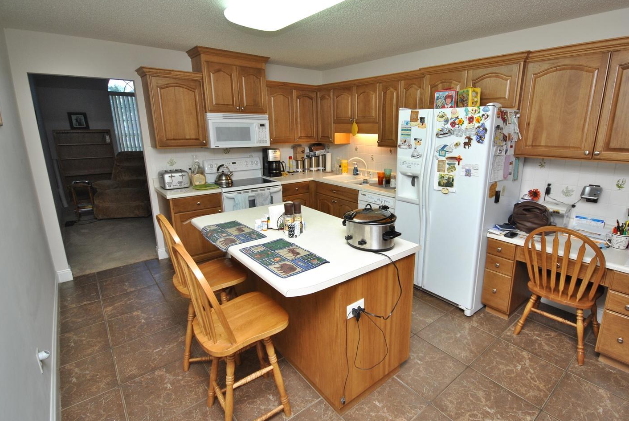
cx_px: 351
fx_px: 297
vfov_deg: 70.6
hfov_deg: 92.8
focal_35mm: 17
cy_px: 206
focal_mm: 10
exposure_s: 1/30
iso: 200
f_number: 5
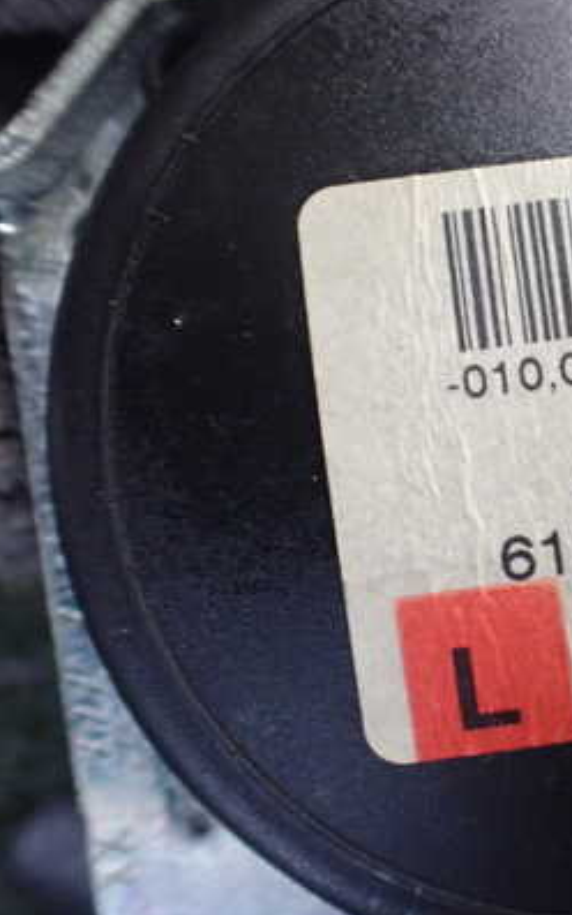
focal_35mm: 48
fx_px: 1198
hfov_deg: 25.1
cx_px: 616
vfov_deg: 41.8
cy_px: 447
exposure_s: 1/60
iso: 800
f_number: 2.3
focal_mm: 5.4
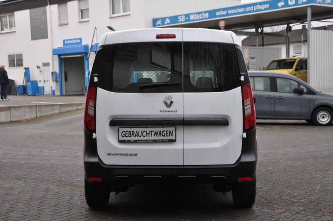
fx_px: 555
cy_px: 110
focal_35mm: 60
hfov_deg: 33.4
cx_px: 166
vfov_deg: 22.6
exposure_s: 1/125
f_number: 5.6
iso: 320
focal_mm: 40
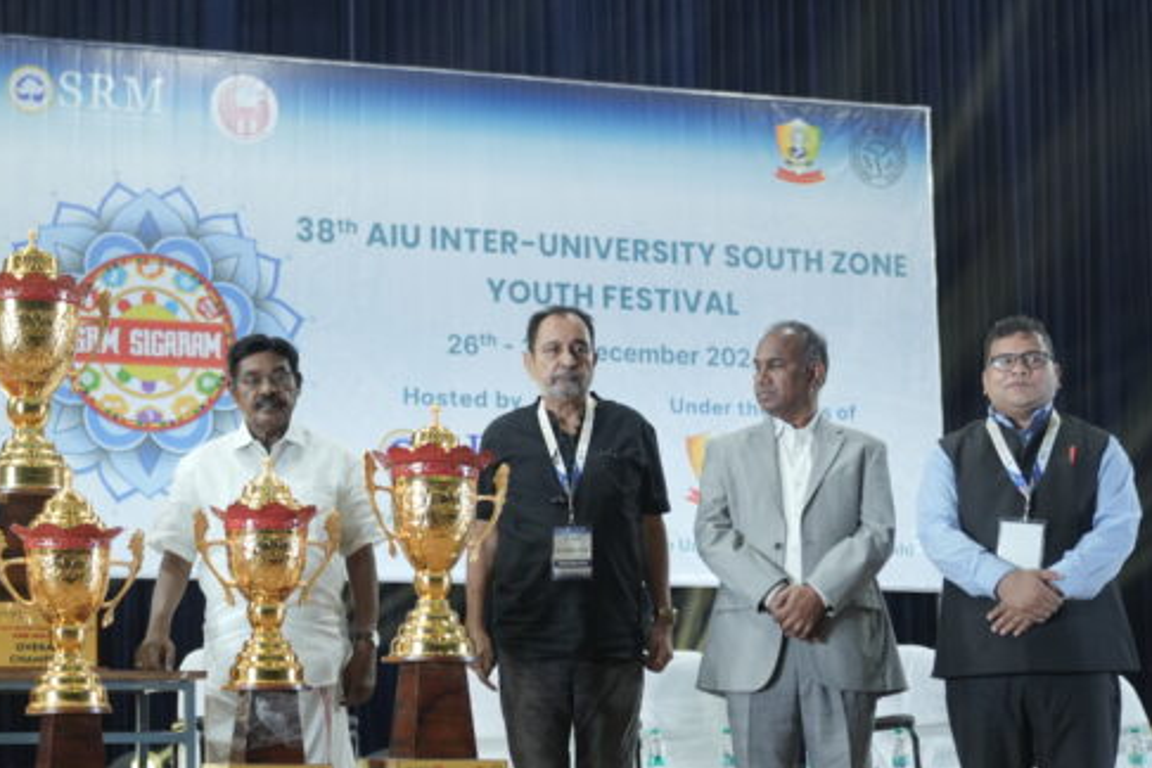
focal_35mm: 68
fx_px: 2176
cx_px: 294
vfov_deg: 20.0
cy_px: 467
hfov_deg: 29.2
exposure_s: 1/200
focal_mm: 43
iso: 1250
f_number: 2.8
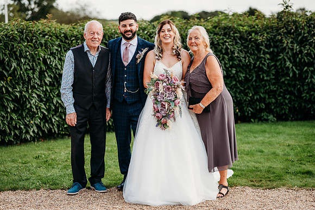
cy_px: 105
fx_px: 743
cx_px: 158
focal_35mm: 85
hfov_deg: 23.9
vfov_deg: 16.1
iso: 100
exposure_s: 1/1000
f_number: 2.5
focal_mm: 85
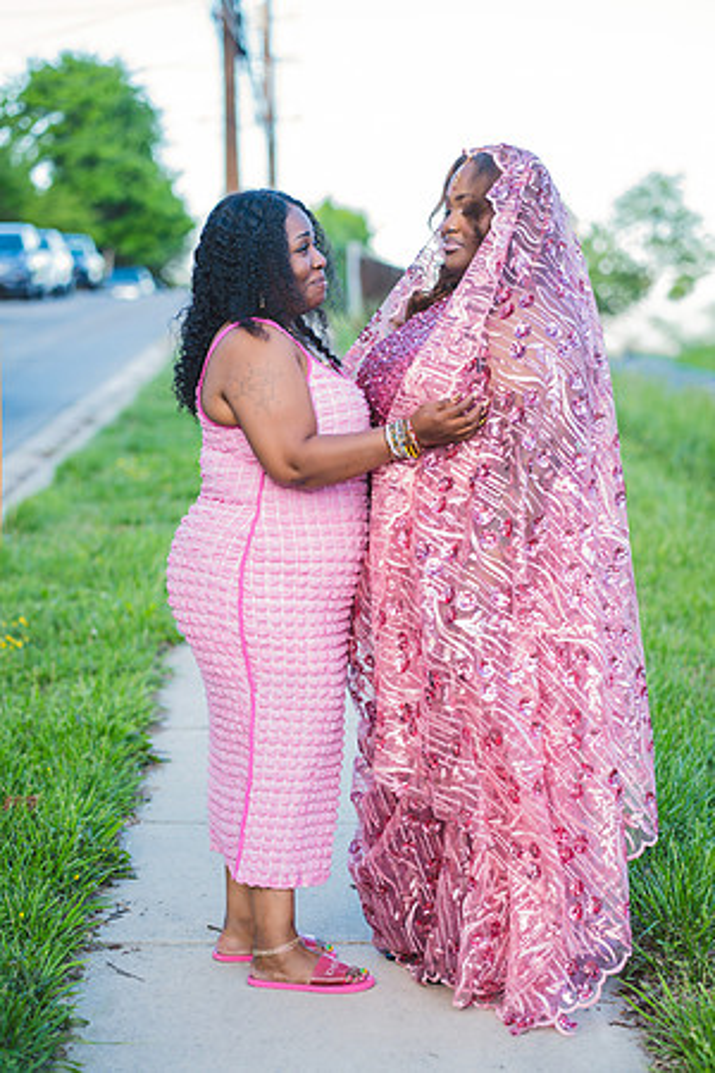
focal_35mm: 85
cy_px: 536
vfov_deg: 23.9
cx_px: 358
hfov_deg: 16.1
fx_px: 2532
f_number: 2.8
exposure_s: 1/125
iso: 200
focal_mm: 85
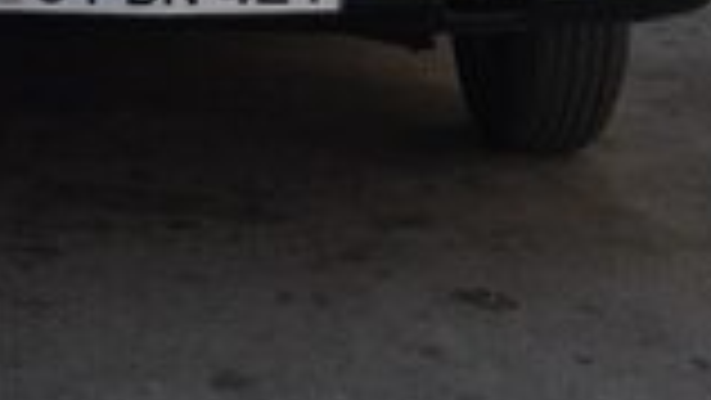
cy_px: -247
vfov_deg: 11.6
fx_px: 1867
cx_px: 140
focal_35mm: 99
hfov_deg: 21.3
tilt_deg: -4.1
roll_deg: +2.9
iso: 32
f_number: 2.2
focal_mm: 4.15
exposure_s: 1/791
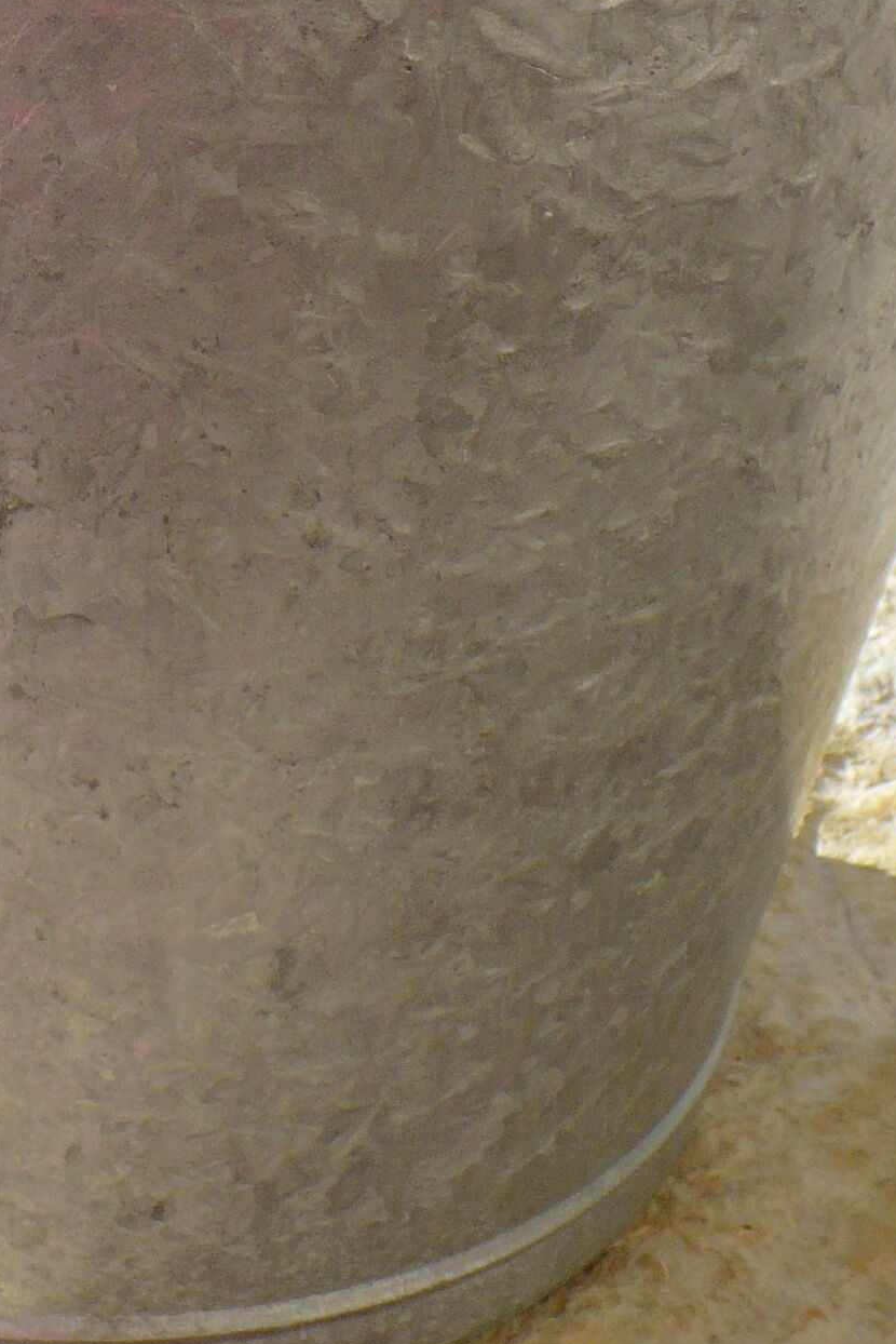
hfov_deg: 14.3
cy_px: 182
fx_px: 3544
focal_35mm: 95
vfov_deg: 21.1
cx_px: 151
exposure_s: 1/1000
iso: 100
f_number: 2.8
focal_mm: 6.1
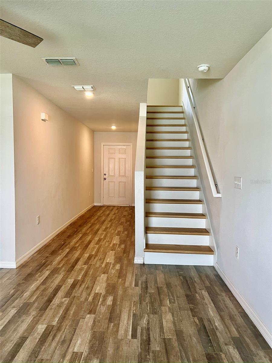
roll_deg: -0.1
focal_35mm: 26
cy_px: 182
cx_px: 136
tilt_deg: -3.1
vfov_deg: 67.3
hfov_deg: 53.1
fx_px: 272
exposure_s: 1/60
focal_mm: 5.7
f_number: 1.5
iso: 80
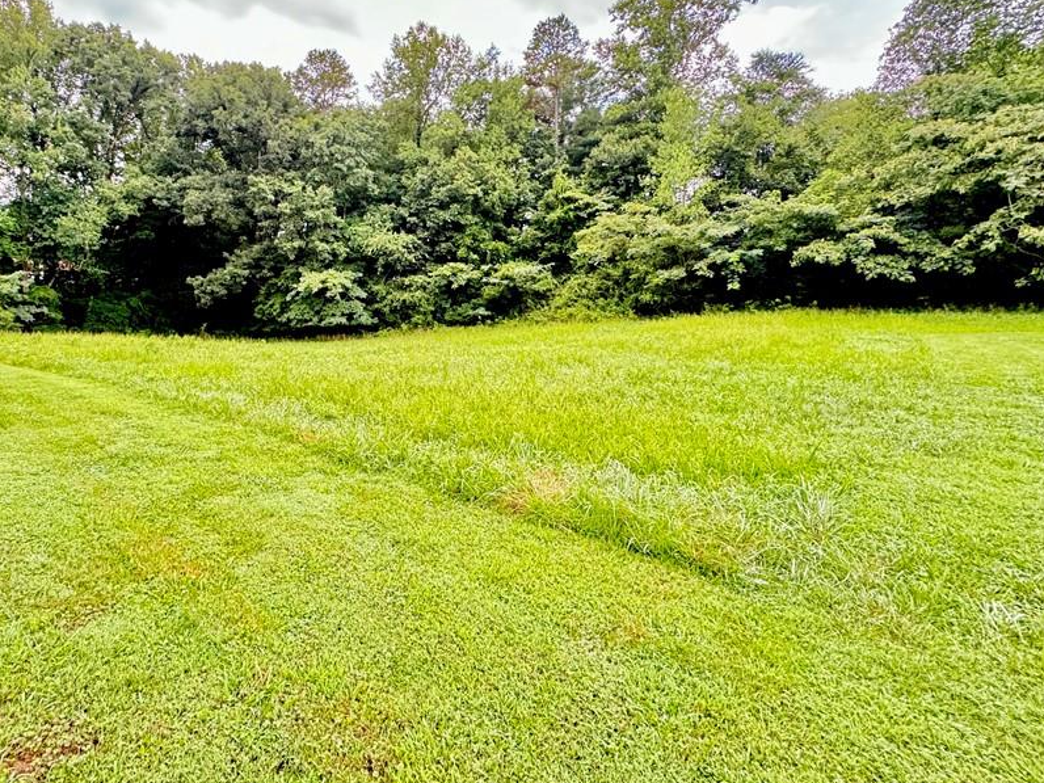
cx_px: 409
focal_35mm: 18
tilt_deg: -3.5
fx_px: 543
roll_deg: -1.1
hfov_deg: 86.5
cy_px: 320
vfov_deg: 71.0
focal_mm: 2.22
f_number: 2.2
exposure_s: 1/99
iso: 320
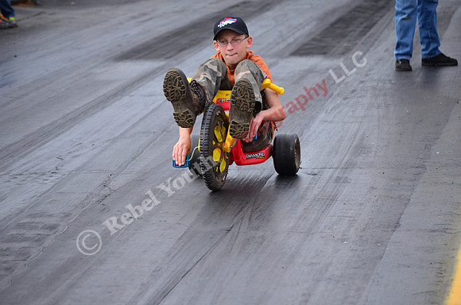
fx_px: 2587
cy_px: 152
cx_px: 230
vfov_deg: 6.8
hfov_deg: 10.2
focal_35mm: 202
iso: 1000
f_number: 5
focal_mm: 135
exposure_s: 1/1600
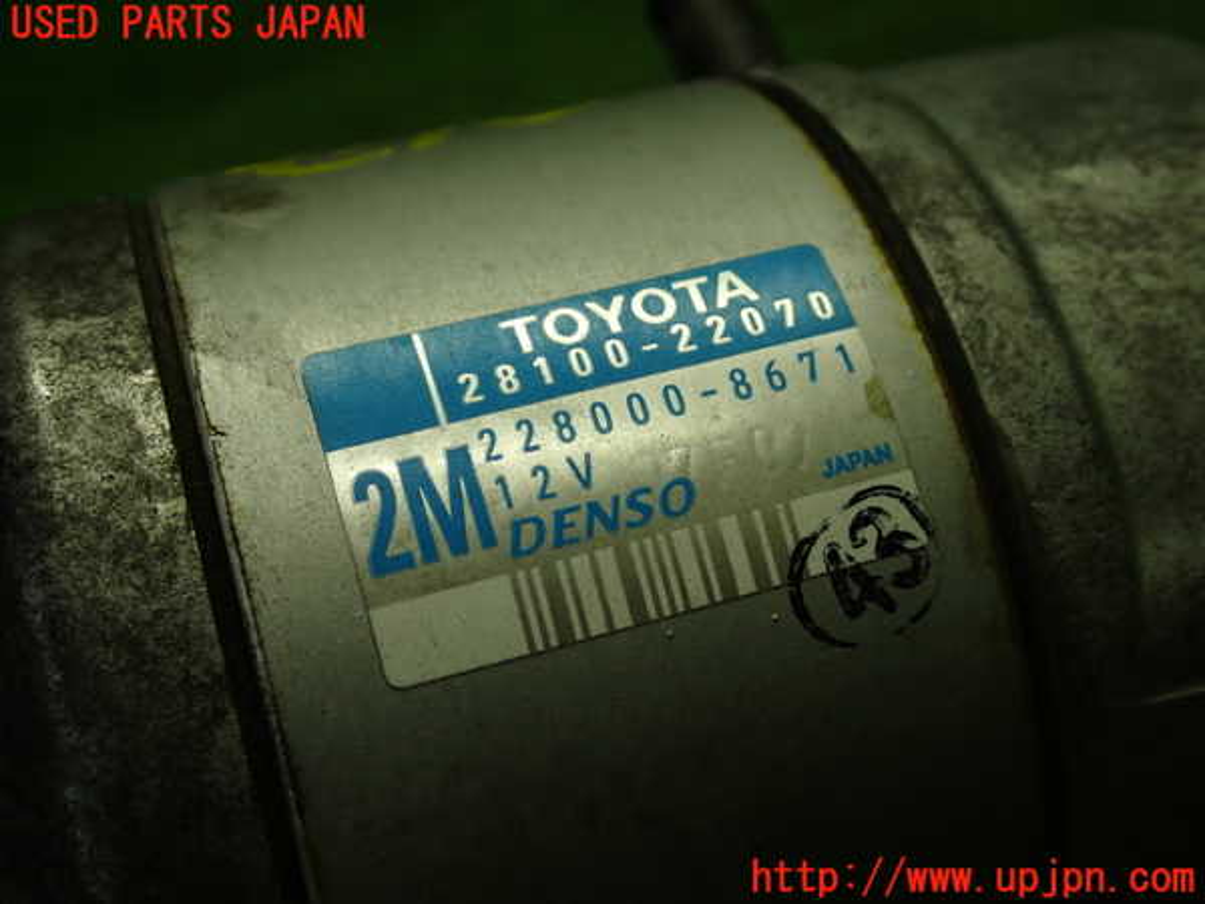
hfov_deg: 40.4
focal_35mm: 47
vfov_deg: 30.9
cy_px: 452
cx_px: 602
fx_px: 1636
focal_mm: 8.4
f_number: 3.1
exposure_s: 1/100
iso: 160
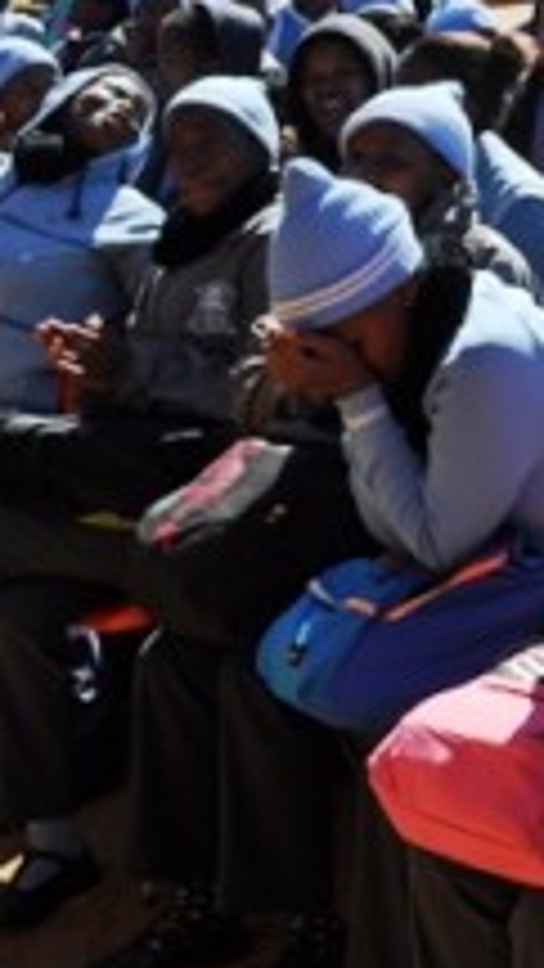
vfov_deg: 23.3
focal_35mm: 91
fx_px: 2333
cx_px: 998
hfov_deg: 12.1
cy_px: 326
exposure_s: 1/320
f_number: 9
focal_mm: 24
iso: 200
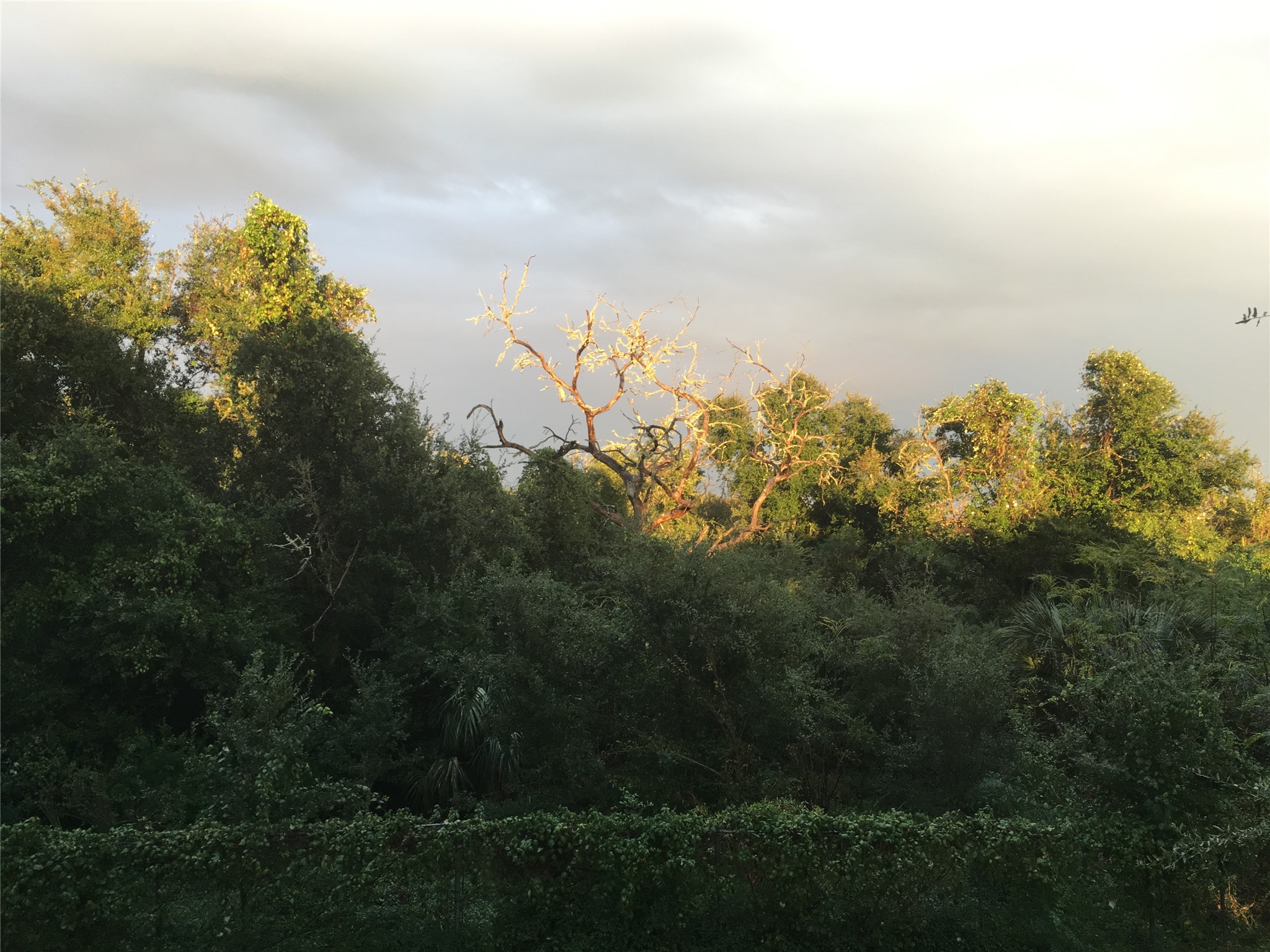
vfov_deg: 48.2
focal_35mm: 29
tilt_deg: +3.1
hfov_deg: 61.7
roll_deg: +1.6
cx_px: 635
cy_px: 476
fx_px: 1064
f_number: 2.2
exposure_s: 1/120
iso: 40
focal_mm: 4.15
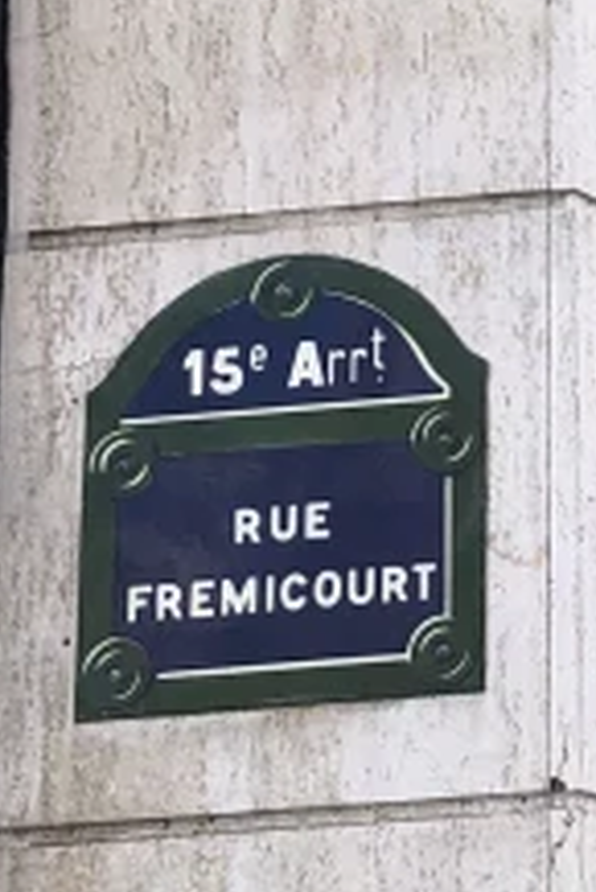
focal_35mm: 161
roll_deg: +2.5
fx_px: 3991
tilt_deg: +20.6
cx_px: 949
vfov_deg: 12.7
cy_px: 181
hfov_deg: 8.3
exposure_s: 1/716
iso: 20
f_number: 1.8
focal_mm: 4
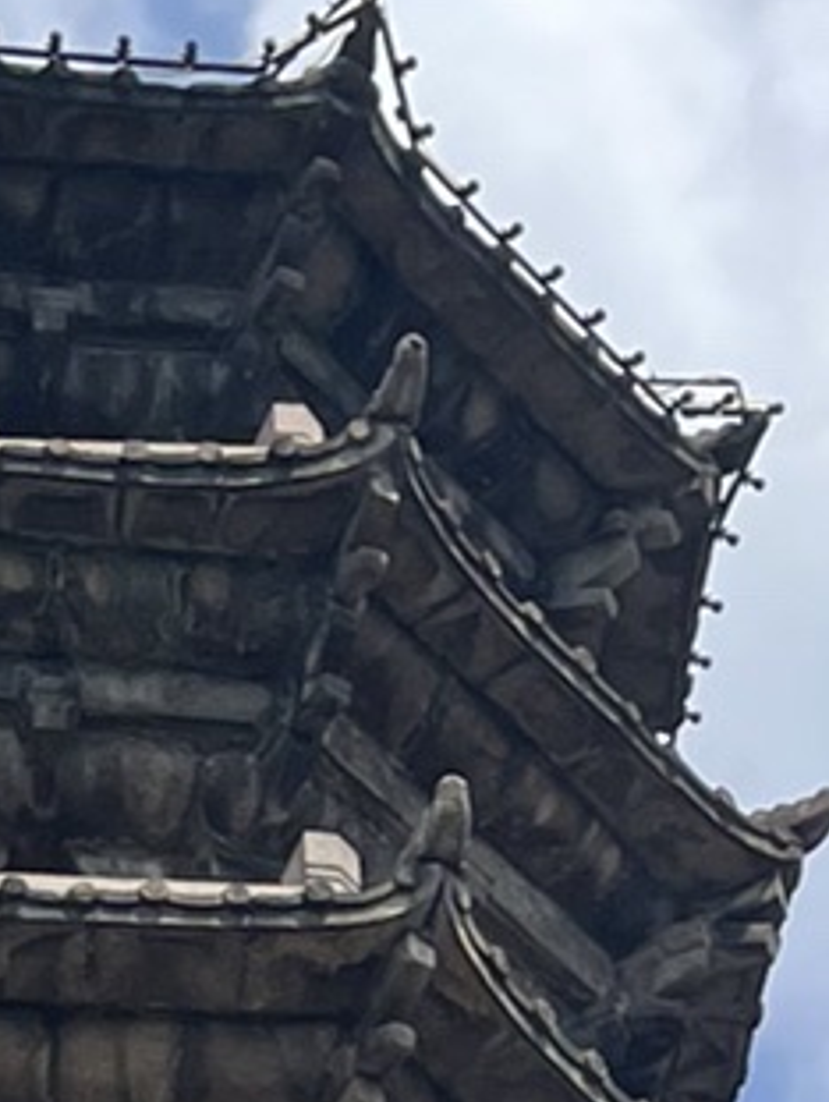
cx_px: 128
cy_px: 2849
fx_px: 5322
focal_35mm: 167
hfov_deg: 8.9
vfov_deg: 10.0
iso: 32
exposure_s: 1/3300
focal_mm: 4.2
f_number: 1.6
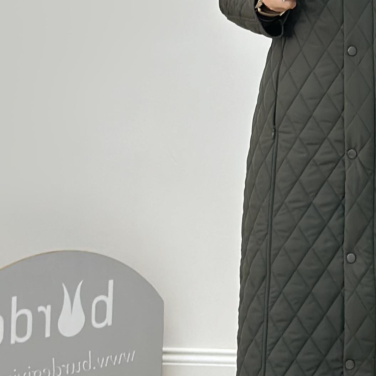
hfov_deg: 10.7
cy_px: -72
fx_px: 1991
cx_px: 345
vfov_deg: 10.6
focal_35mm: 162
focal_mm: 6.86
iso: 80
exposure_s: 1/181
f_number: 1.78
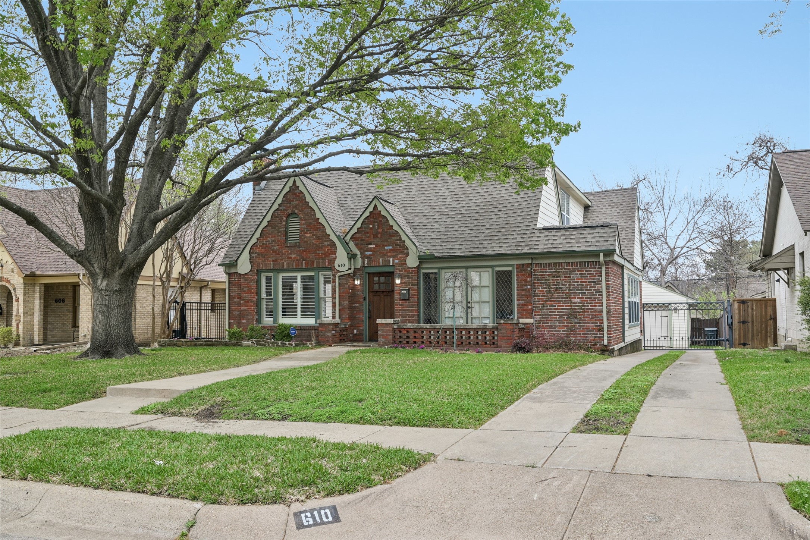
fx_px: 675
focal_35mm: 30
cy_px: 270
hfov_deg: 61.9
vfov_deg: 43.6
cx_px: 405
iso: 400
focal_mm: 30
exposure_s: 1/400
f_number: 8
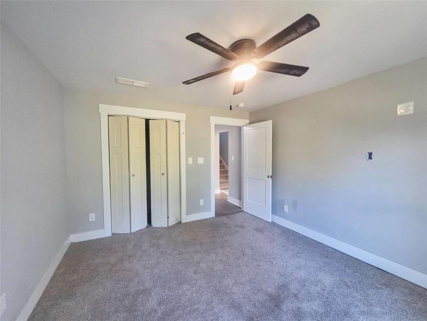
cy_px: 160
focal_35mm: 13
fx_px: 160
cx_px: 214
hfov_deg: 106.2
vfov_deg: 89.9
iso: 500
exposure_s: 1/60
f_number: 2.2
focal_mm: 2.2
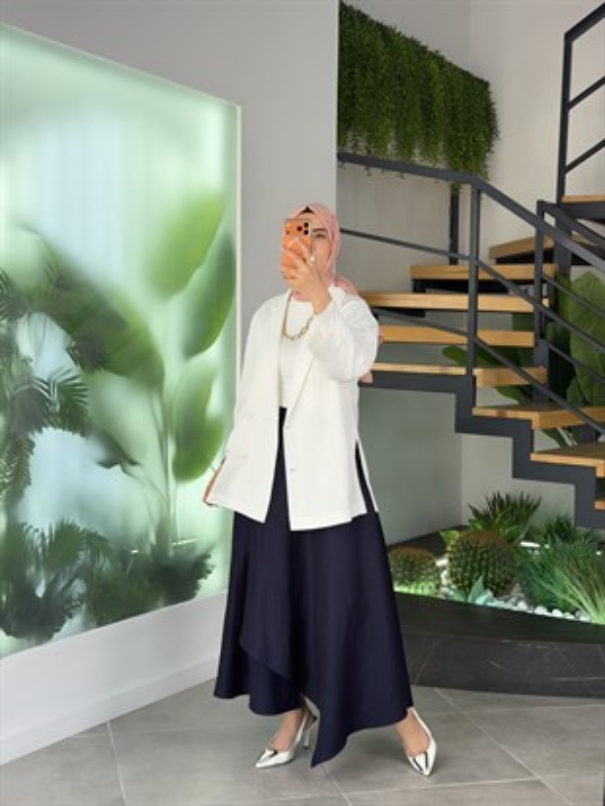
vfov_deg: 39.6
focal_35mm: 48
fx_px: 1118
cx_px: 302
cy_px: 403
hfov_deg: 30.3
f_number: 1.78
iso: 50
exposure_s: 1/192
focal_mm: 6.76
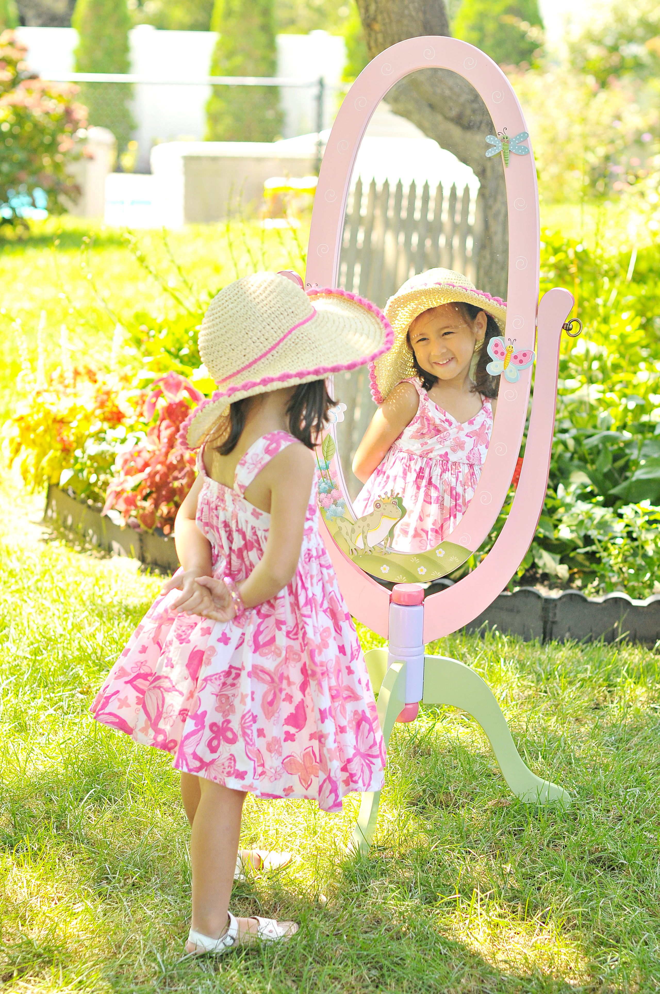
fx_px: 2068
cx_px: 330
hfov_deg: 18.1
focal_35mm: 75
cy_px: 497
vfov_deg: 27.0
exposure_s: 1/640
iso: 320
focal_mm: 50
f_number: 2.8
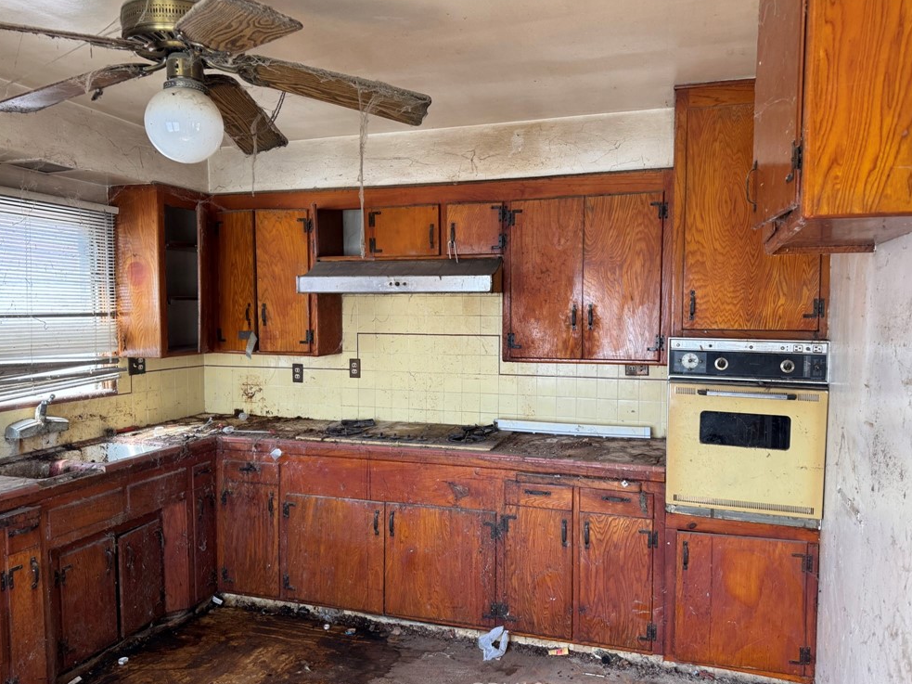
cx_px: 469
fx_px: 659
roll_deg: -0.4
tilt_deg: -3.7
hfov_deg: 69.4
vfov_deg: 54.9
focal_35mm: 25
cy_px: 348
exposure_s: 1/121
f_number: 1.78
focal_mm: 6.76
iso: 200
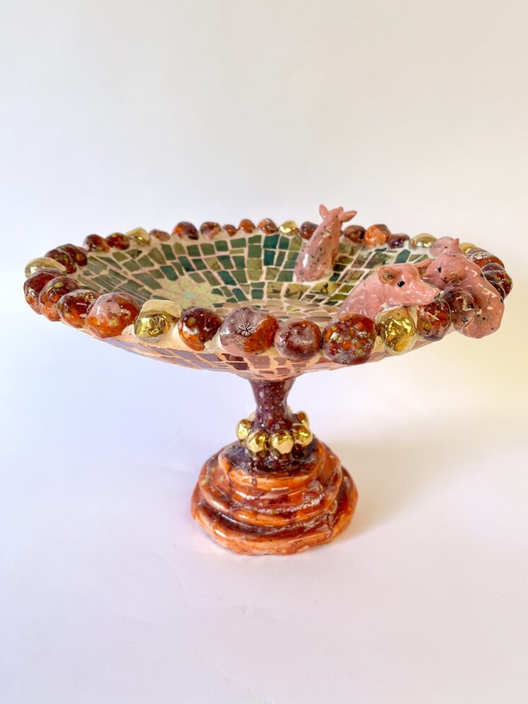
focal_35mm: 27
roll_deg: +1.4
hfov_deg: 51.4
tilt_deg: -19.4
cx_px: 271
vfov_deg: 65.3
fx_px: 549
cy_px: 342
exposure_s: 1/121
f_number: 1.6
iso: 50
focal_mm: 5.1
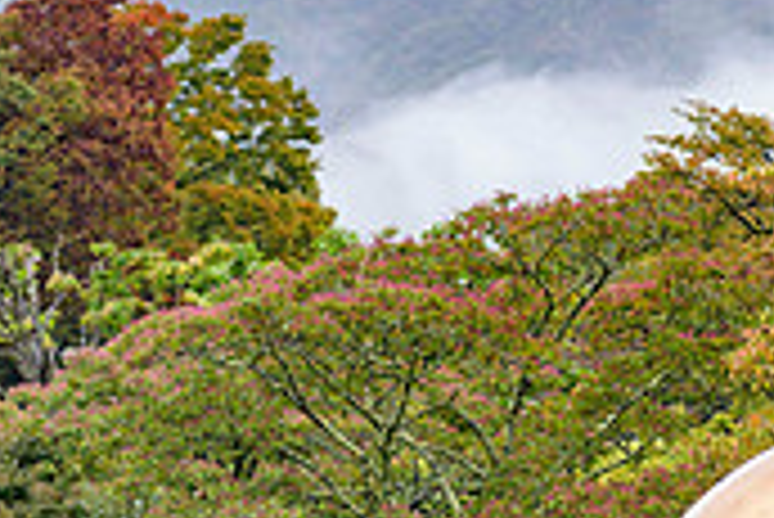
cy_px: 295
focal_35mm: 239
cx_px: 220
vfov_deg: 5.8
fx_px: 5143
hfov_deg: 8.6
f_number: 5
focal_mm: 70
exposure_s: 1/160
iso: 90
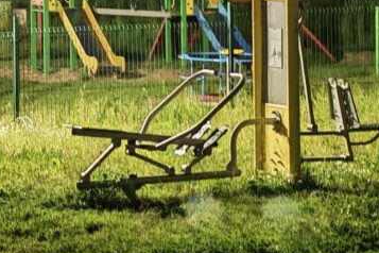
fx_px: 1769
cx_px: 51
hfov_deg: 12.2
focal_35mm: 168
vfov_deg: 8.1
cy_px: 12
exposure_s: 1/1.75
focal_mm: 6.12
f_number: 1.9
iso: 6400
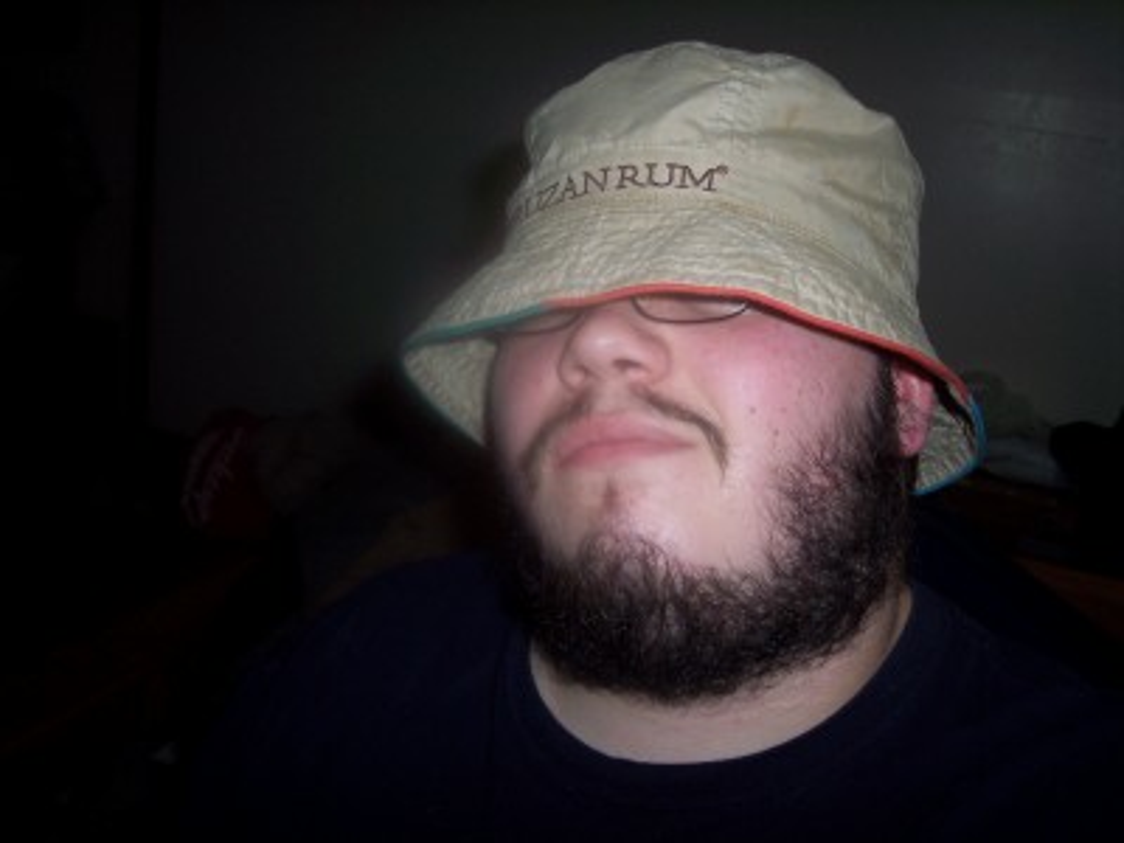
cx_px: 562
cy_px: 422
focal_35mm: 39
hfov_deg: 47.9
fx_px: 1266
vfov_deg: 36.8
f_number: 2.8
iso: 100
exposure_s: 1/60
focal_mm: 8
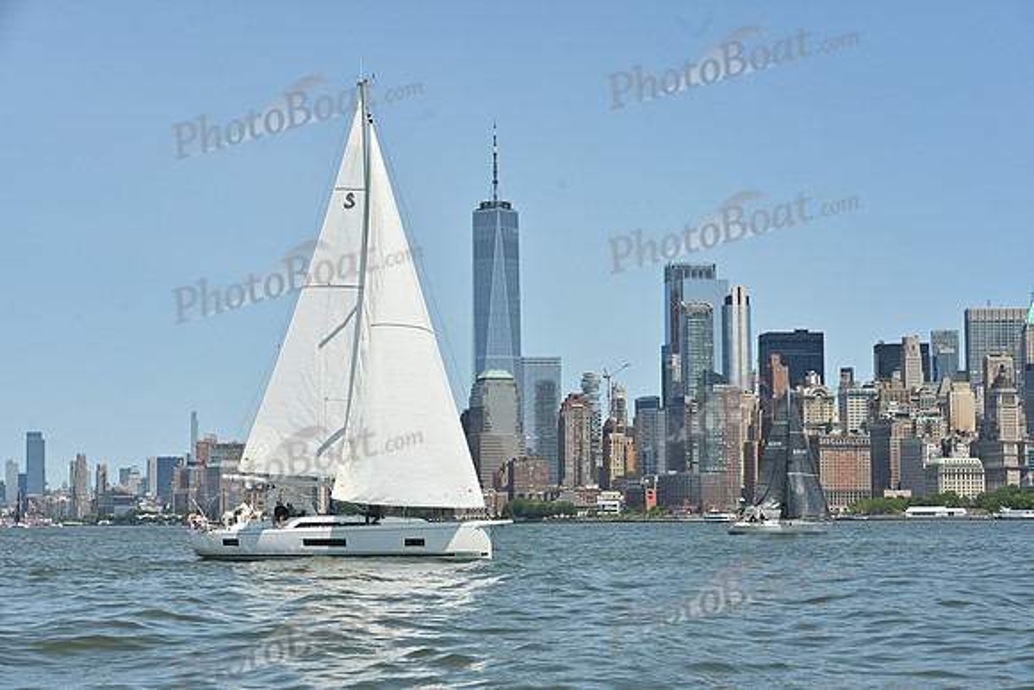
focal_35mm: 70
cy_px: 345
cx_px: 517
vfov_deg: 19.5
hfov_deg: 28.8
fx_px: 2011
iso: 320
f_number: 8
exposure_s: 1/1600
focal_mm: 70
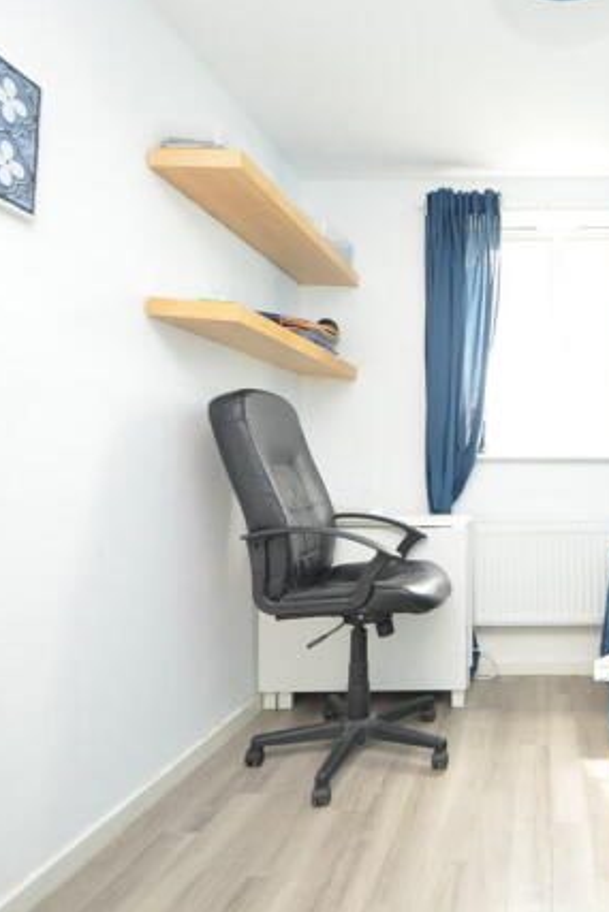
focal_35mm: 23
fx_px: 583
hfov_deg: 48.9
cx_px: 553
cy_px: 457
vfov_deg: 76.1
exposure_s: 1/60
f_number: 4
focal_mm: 10
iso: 360
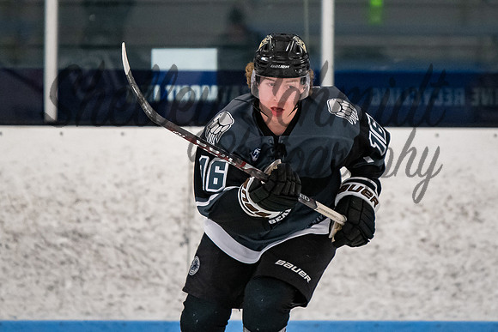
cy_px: 91
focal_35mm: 447
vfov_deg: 3.1
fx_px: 6181
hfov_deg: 4.6
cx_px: 279
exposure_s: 1/800
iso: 2000
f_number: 2.8
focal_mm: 200
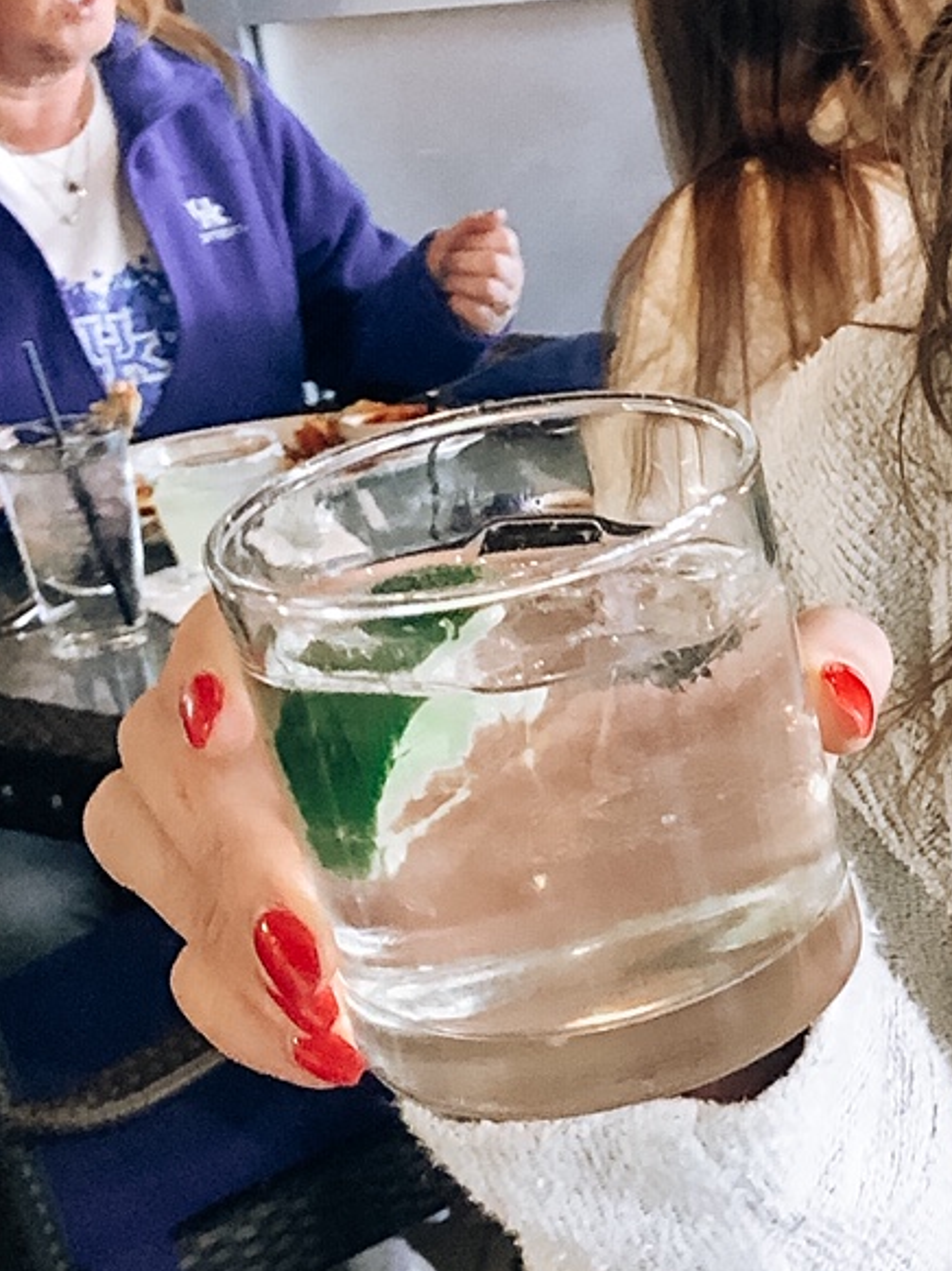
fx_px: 3560
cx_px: 1649
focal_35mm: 97
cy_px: 767
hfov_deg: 13.8
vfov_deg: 20.2
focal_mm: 4
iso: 100
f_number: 1.8
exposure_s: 1/15
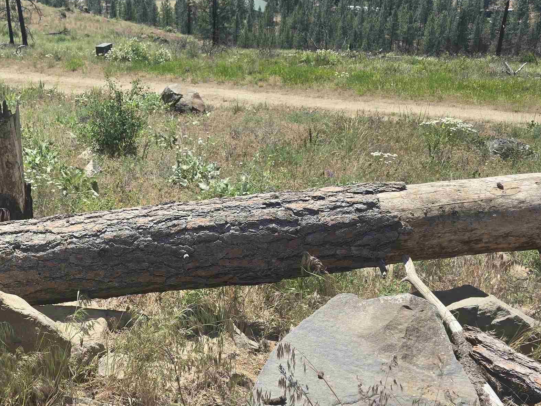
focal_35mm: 45
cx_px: 93
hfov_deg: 40.0
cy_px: 199
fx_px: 703
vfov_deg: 32.2
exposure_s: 1/551
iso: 12
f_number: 1.7
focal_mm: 6.3
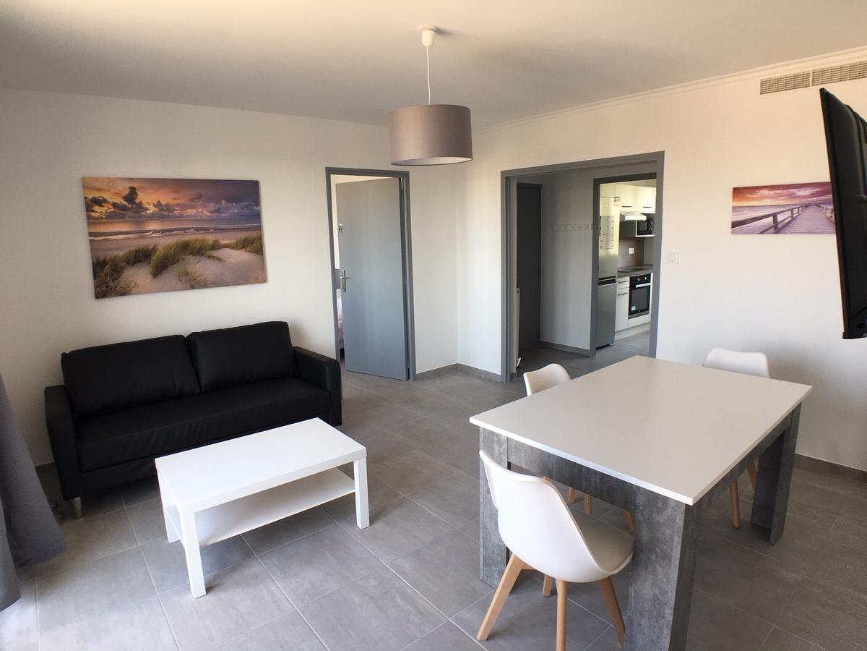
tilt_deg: -9.8
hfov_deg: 61.7
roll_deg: +0.7
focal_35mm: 29
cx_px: 434
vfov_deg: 48.2
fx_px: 726
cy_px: 326
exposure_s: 1/38
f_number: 2.2
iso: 25
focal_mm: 4.15
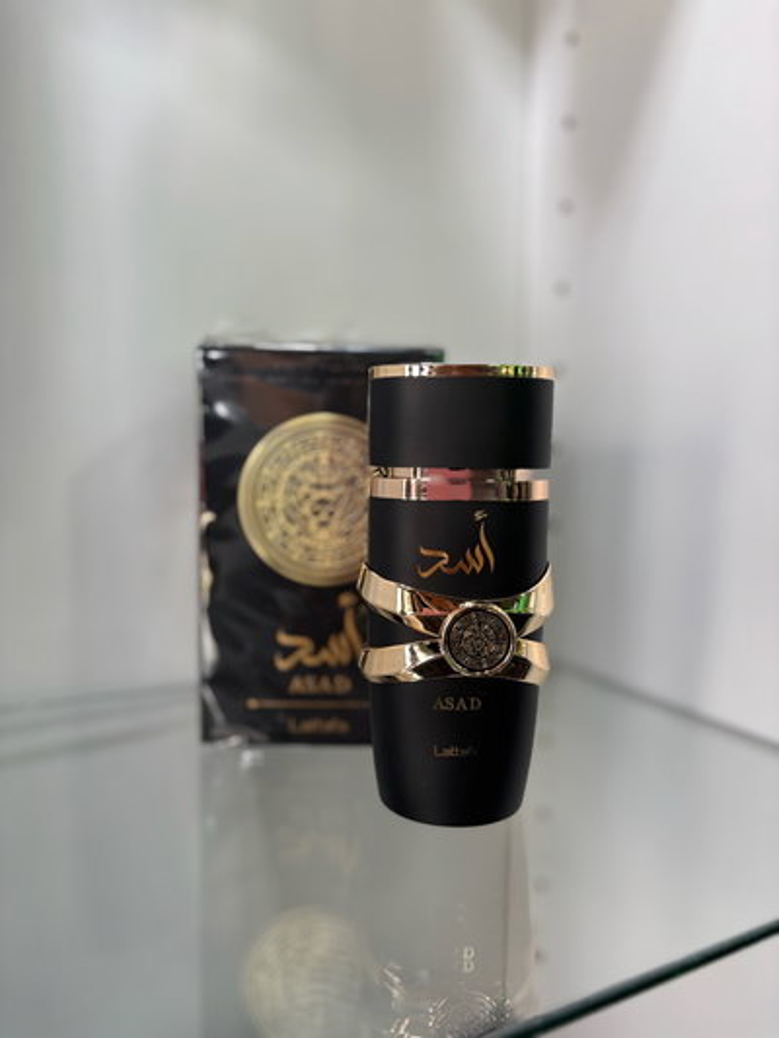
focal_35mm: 26
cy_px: 519
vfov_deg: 67.3
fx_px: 780
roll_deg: -1.3
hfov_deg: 53.1
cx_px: 390
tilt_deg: -5.5
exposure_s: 1/50
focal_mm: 5.96
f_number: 1.6
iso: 160
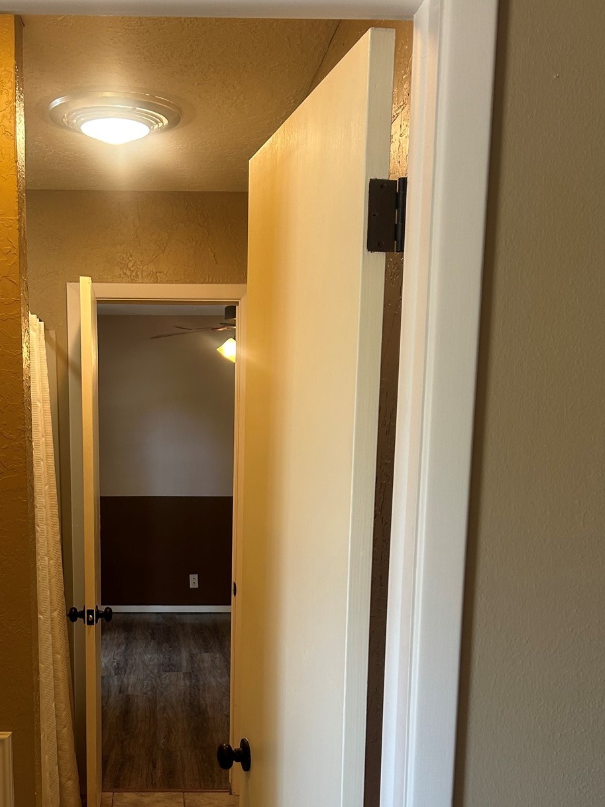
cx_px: 173
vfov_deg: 44.4
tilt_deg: -7.7
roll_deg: -0.1
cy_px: 598
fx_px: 956
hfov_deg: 34.6
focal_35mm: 41
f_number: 1.5
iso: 80
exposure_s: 1/60
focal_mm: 5.7
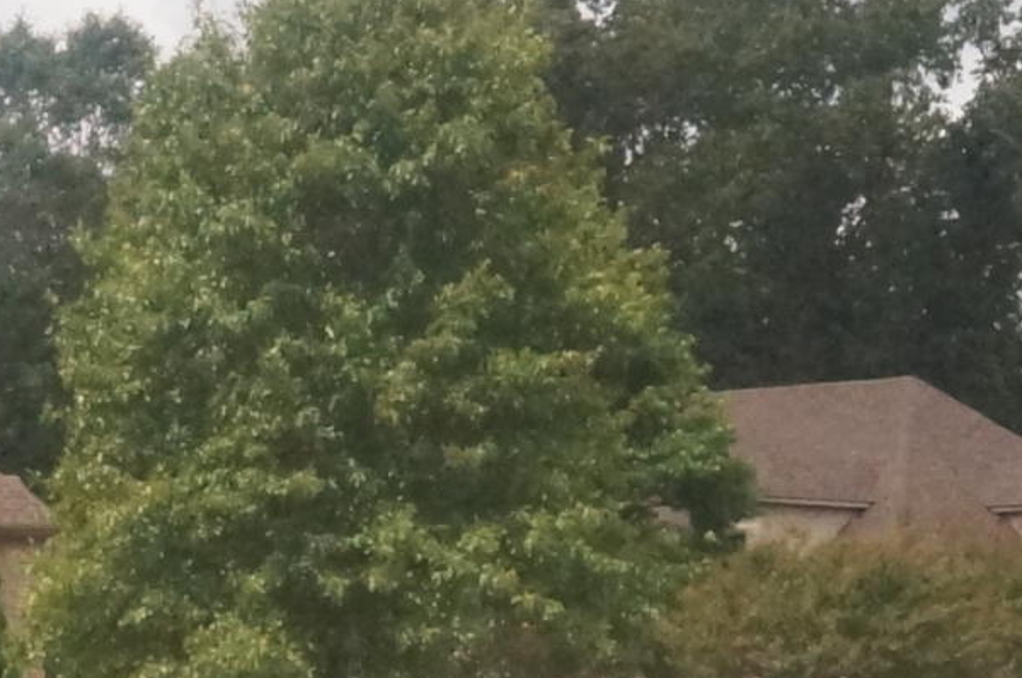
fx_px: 6377
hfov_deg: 8.8
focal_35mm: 225
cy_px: 531
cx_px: -790
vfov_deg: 6.1
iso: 3200
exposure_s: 1/4000
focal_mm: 30
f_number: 13
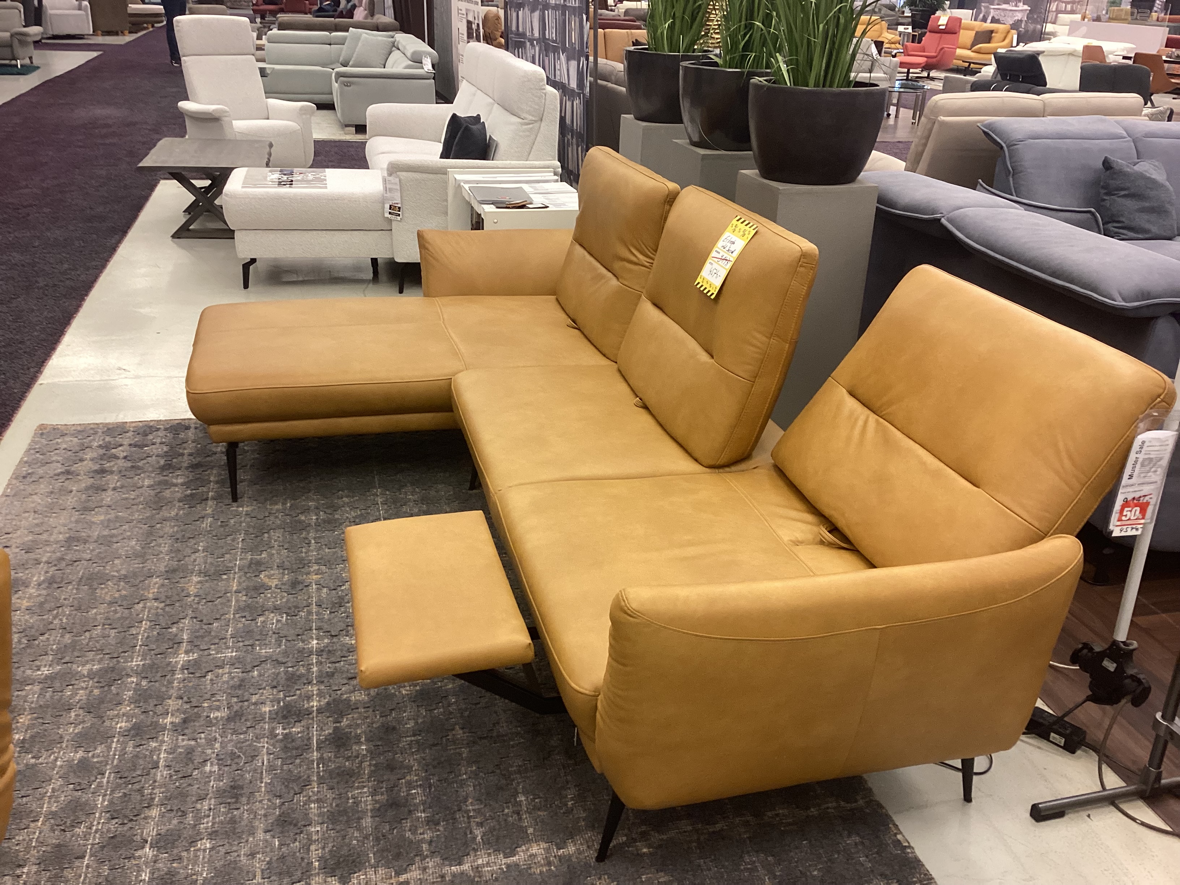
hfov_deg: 58.4
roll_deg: -3.2
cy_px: 442
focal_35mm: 31
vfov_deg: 45.4
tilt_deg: -24.7
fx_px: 1057
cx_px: 590
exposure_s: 1/50
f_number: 2.4
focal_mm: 3.3
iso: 160
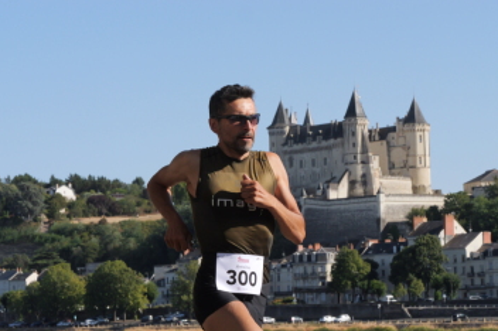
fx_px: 1962
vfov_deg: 9.6
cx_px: 257
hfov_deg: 14.5
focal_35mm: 142
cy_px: 205
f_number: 10
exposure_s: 1/1600
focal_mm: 60
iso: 1250
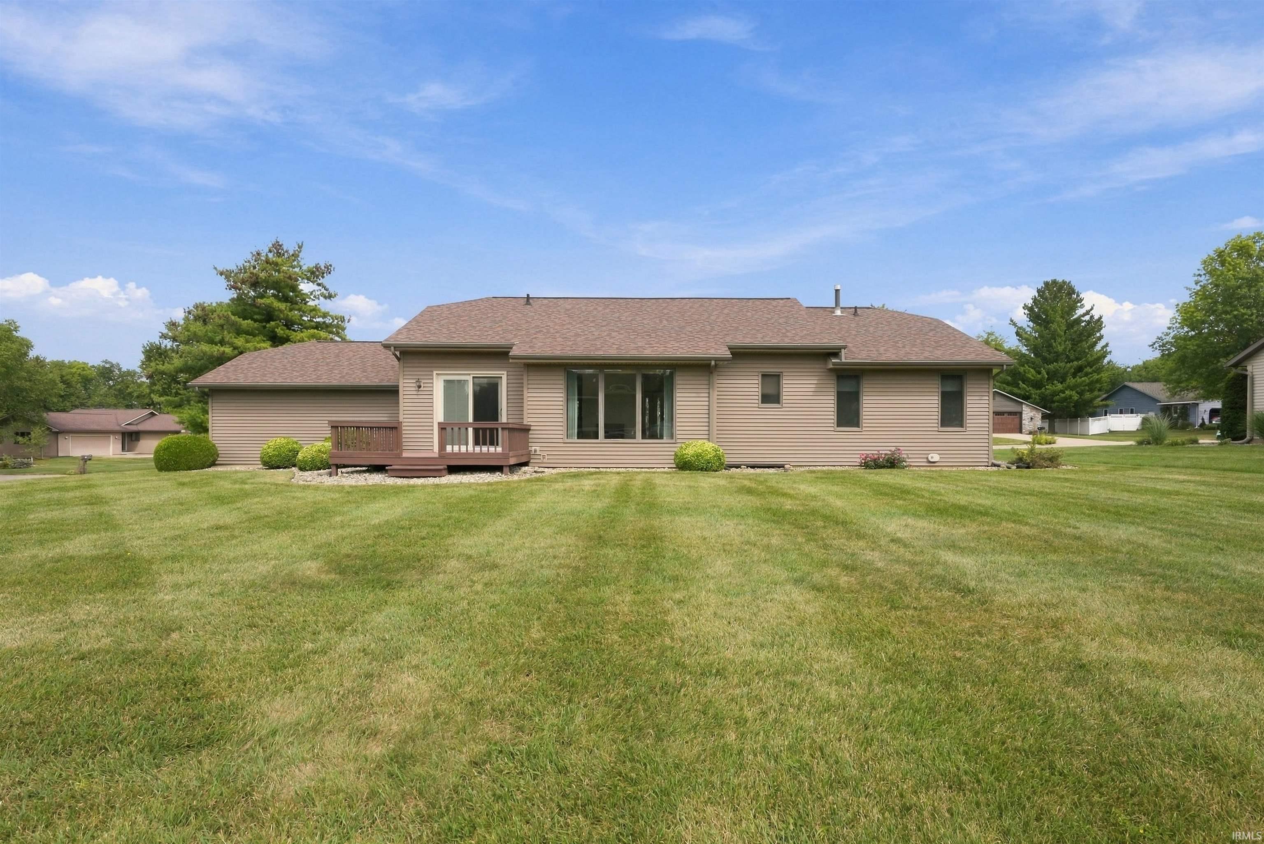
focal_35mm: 18
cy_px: 422
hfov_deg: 90.0
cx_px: 632
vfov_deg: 67.4
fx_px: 632
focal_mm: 18
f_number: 7.1
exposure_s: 1/1600
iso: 640
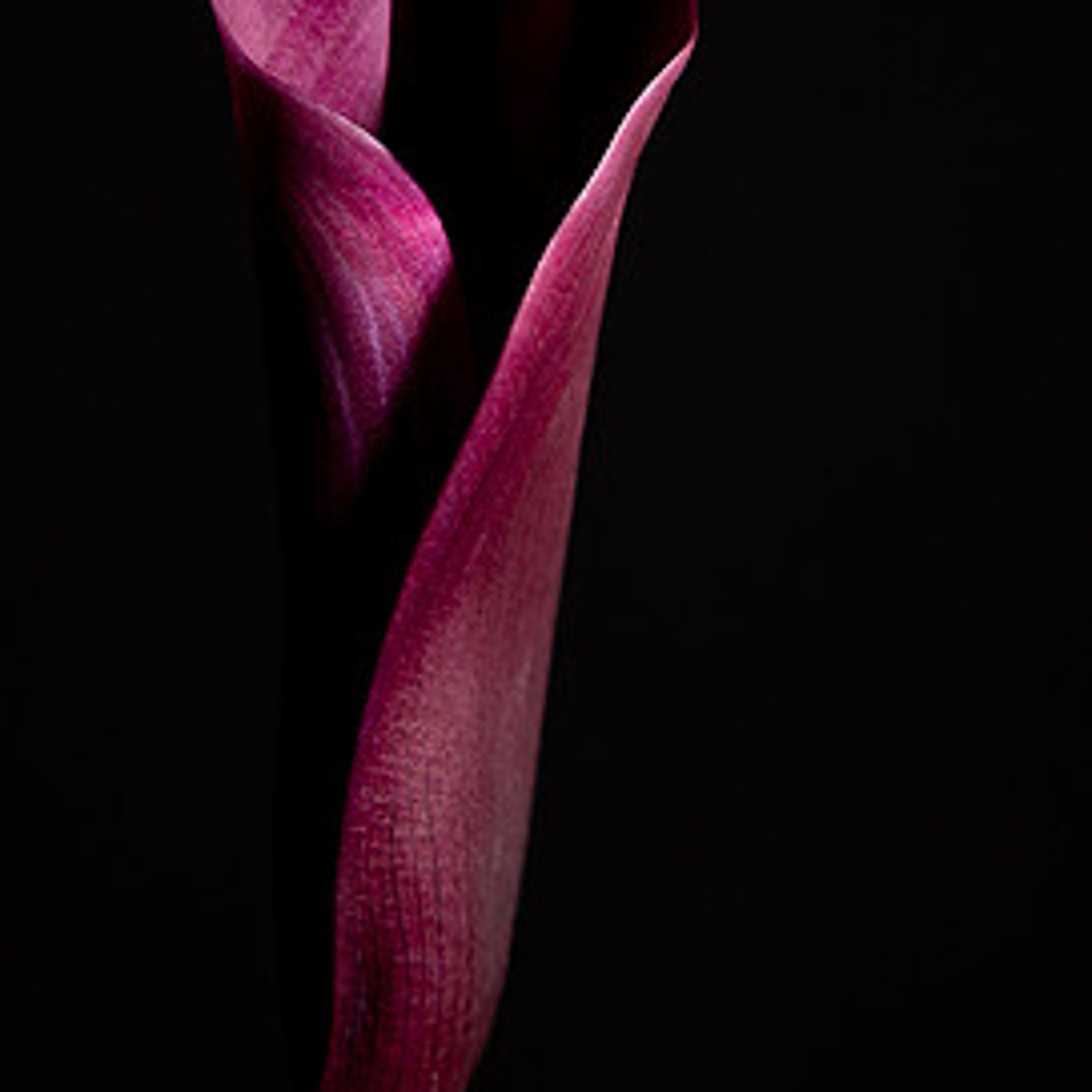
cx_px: 570
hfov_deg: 10.3
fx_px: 6032
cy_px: 281
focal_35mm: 169
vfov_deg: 10.3
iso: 200
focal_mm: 80
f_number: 6.4
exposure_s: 1/4
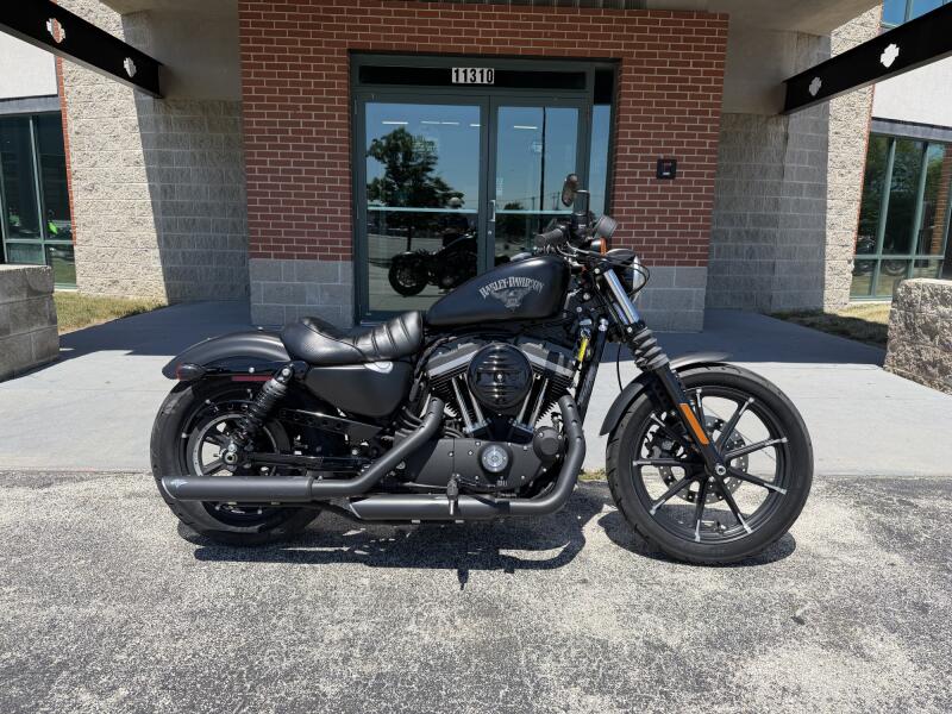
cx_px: 476
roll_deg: -0.3
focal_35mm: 24
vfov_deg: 56.8
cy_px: 357
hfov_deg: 71.6
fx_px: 660
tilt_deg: -10.6
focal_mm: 6.76
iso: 80
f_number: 1.78
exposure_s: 1/3145
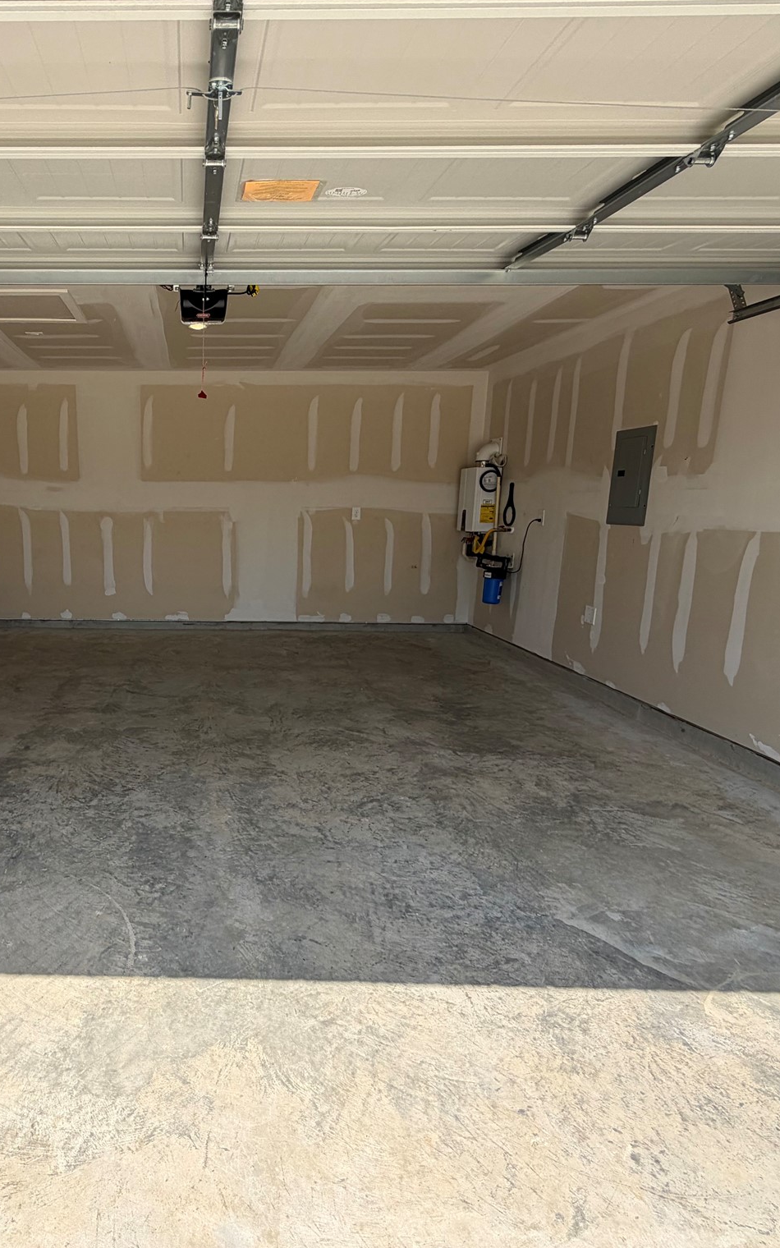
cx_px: 175
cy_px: 622
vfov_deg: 85.1
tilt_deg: -10.3
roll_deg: -0.5
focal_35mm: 20
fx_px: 680
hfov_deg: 56.1
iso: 32
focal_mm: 2.22
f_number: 2.2
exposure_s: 1/770
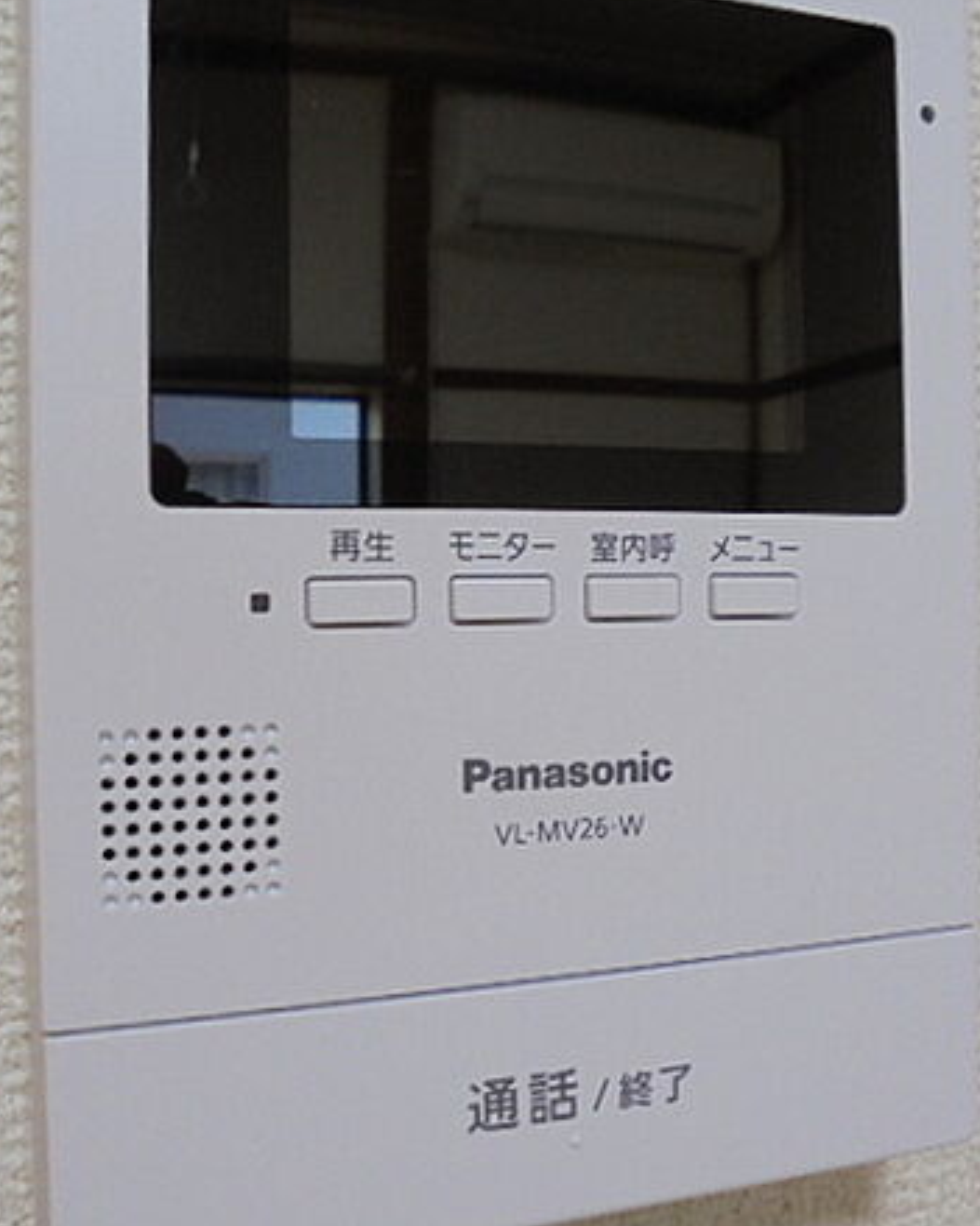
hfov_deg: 40.1
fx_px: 1342
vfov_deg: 49.1
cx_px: 494
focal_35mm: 37
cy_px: 603
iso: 100
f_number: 3.5
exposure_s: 1/30
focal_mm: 4.6
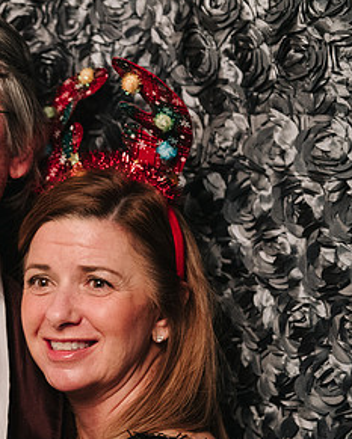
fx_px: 1510
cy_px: 223
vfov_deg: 16.6
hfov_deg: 13.0
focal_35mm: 116
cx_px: -71
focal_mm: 62
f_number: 2.8
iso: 3200
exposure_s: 1/200
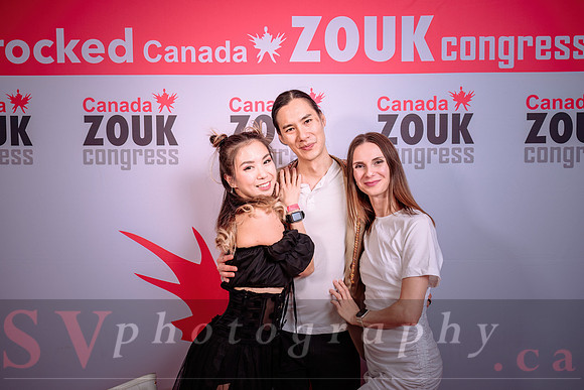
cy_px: 195
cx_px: 292
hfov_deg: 59.0
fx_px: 516
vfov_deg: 41.4
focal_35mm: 32
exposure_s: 1/160
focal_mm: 31.5
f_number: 5.6
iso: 100
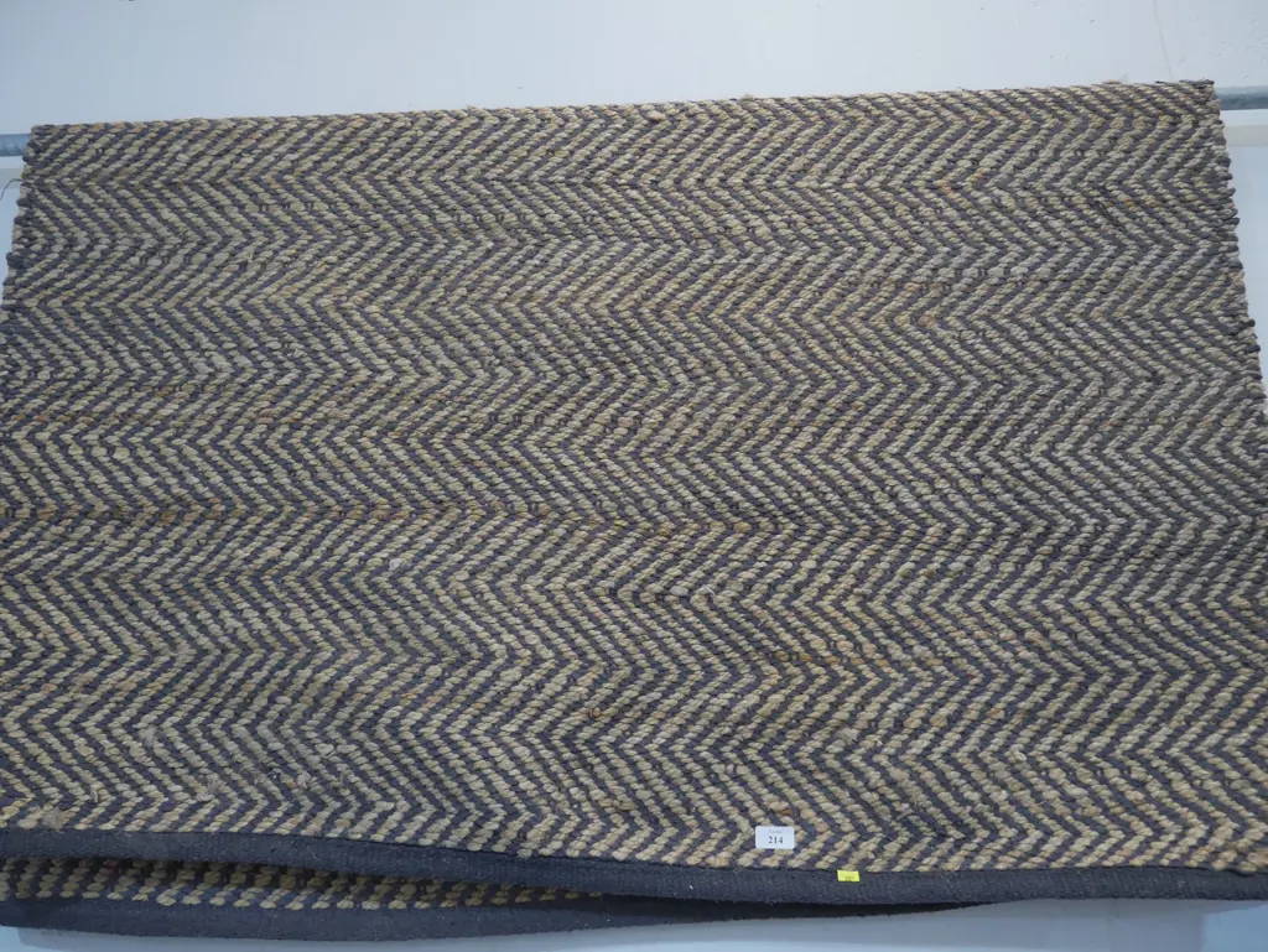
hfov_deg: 56.8
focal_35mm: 32
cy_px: 476
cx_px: 634
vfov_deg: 44.2
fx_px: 1173
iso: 800
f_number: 3.6
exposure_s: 1/60
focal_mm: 16
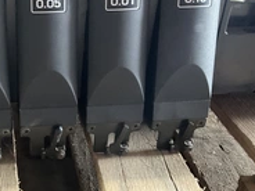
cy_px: 123
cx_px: 29
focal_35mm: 63
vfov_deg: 23.2
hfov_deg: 29.5
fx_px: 464
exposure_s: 1/30
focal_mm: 3
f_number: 1.8
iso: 250
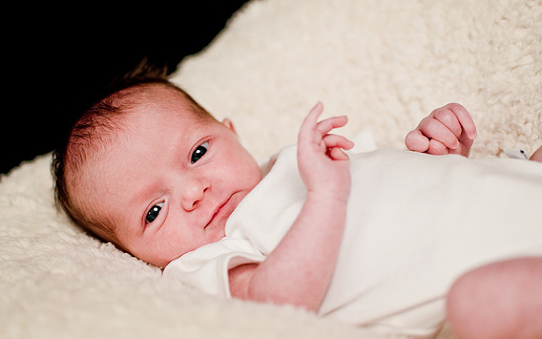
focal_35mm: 55
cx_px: 268
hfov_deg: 37.2
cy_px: 178
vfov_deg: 23.8
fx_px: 805
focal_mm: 35
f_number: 1.8
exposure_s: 1/400
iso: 250
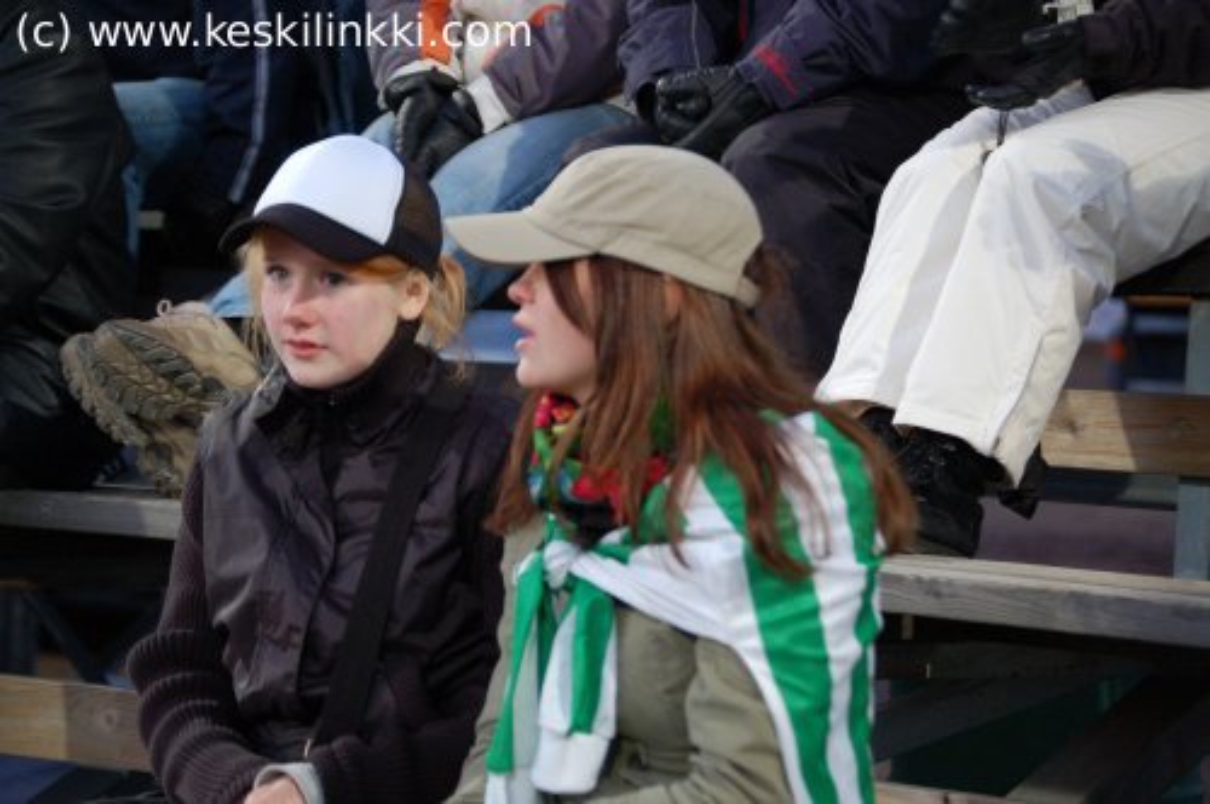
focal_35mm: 128
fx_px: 4280
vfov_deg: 10.7
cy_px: 402
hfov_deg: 16.1
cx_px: 605
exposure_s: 1/125
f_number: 4.8
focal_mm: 85
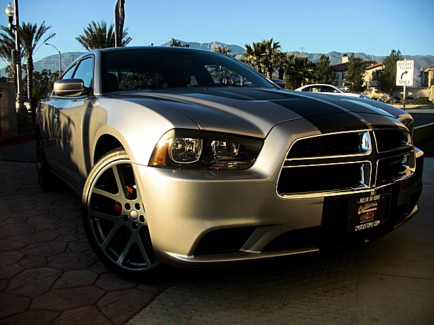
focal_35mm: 36
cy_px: 162
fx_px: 451
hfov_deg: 51.4
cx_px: 217
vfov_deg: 39.7
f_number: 2.8
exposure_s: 1/500
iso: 50
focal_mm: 6.3
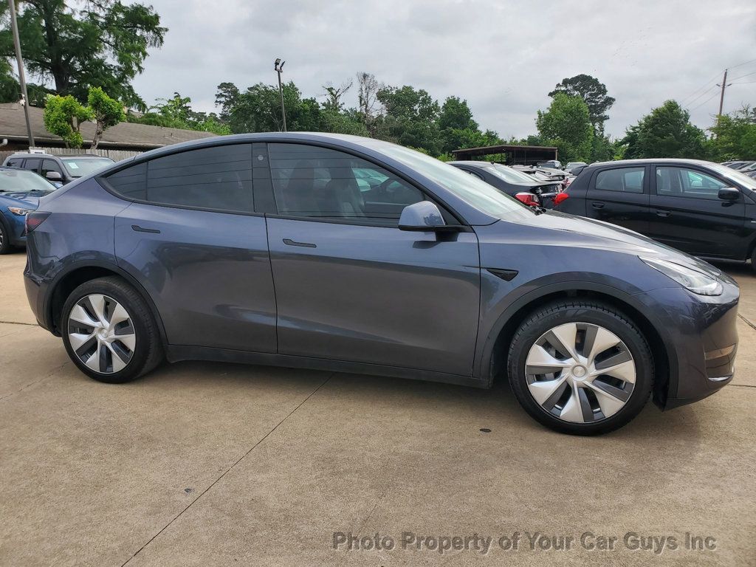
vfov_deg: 53.1
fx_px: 568
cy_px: 284
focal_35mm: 26
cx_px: 378
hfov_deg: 67.3
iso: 50
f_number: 2.4
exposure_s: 1/929
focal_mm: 4.3
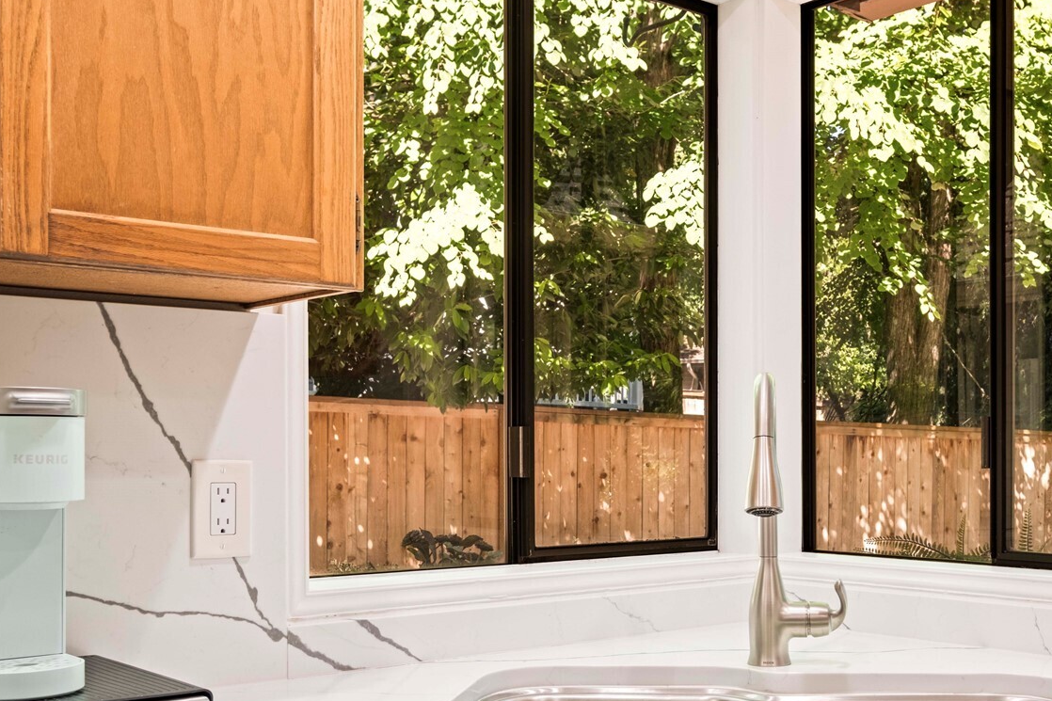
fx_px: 1286
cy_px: 463
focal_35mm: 44
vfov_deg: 30.3
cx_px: 709
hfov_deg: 43.8
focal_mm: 19.1
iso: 400
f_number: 8
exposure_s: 1/1.25
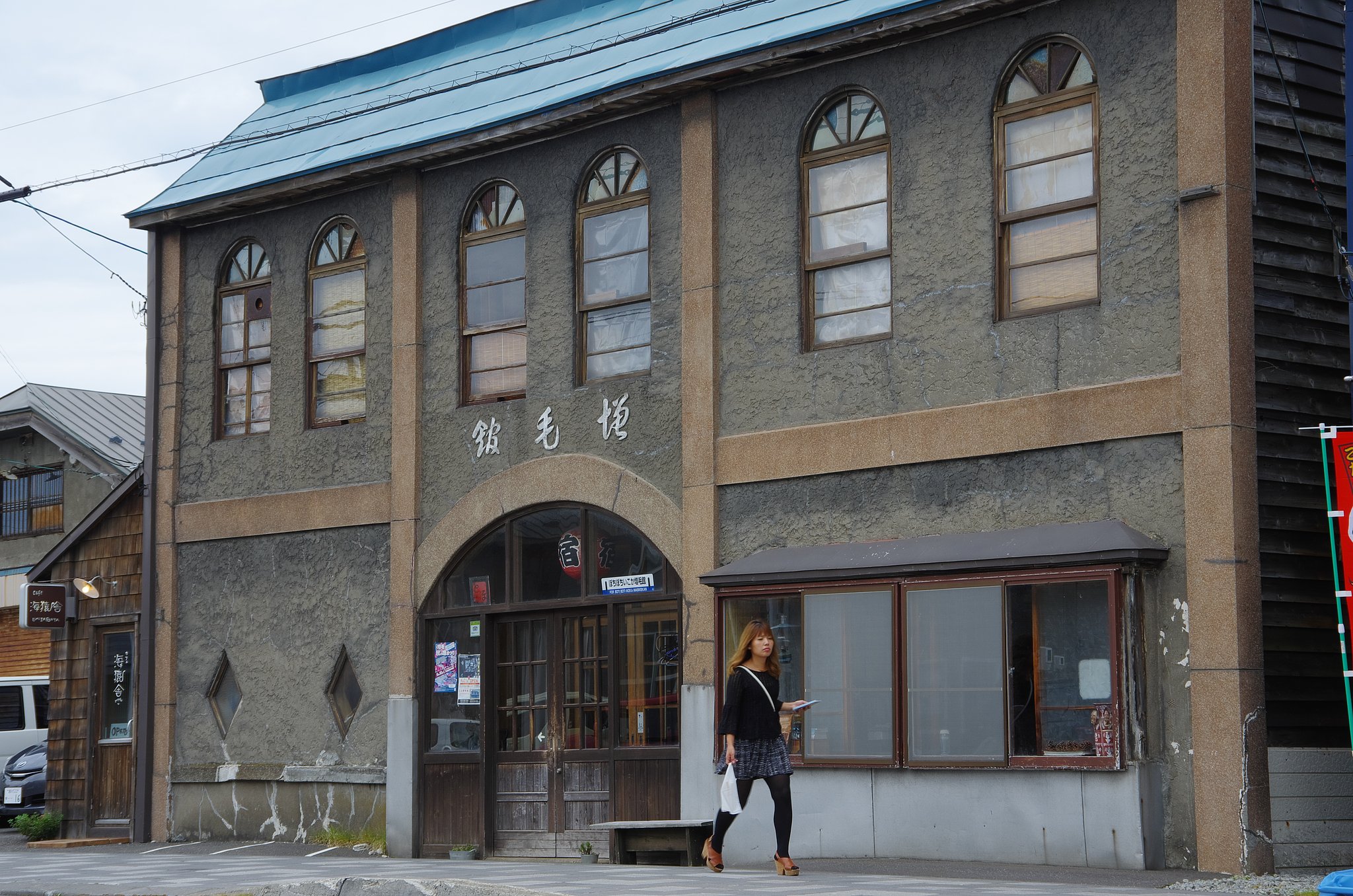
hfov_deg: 28.1
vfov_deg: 18.8
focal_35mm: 72
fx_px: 2700
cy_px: 448
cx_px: 676
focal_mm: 48
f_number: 9
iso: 200
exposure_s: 1/100
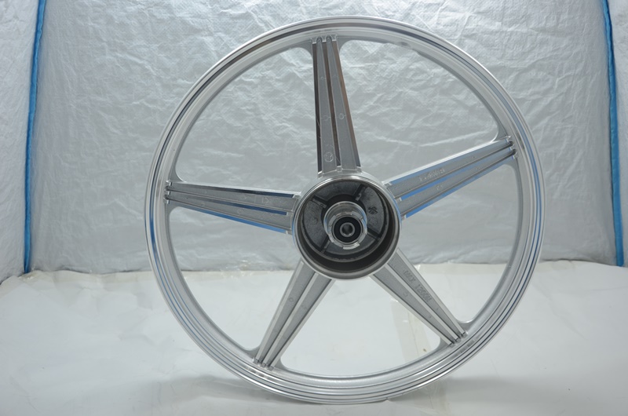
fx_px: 575
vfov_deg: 39.8
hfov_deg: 57.3
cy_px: 208
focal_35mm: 33
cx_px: 314
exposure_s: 1/50
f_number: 5.6
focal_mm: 22
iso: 125
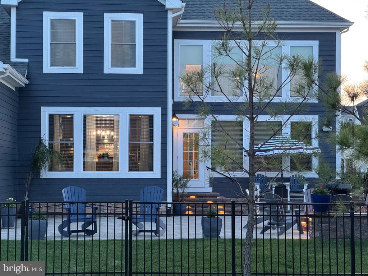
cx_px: 184
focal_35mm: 77
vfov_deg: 19.1
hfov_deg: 25.3
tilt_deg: +1.5
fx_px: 819
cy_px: 138
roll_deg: -0.3
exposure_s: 1/60
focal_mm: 9
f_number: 2.8
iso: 250
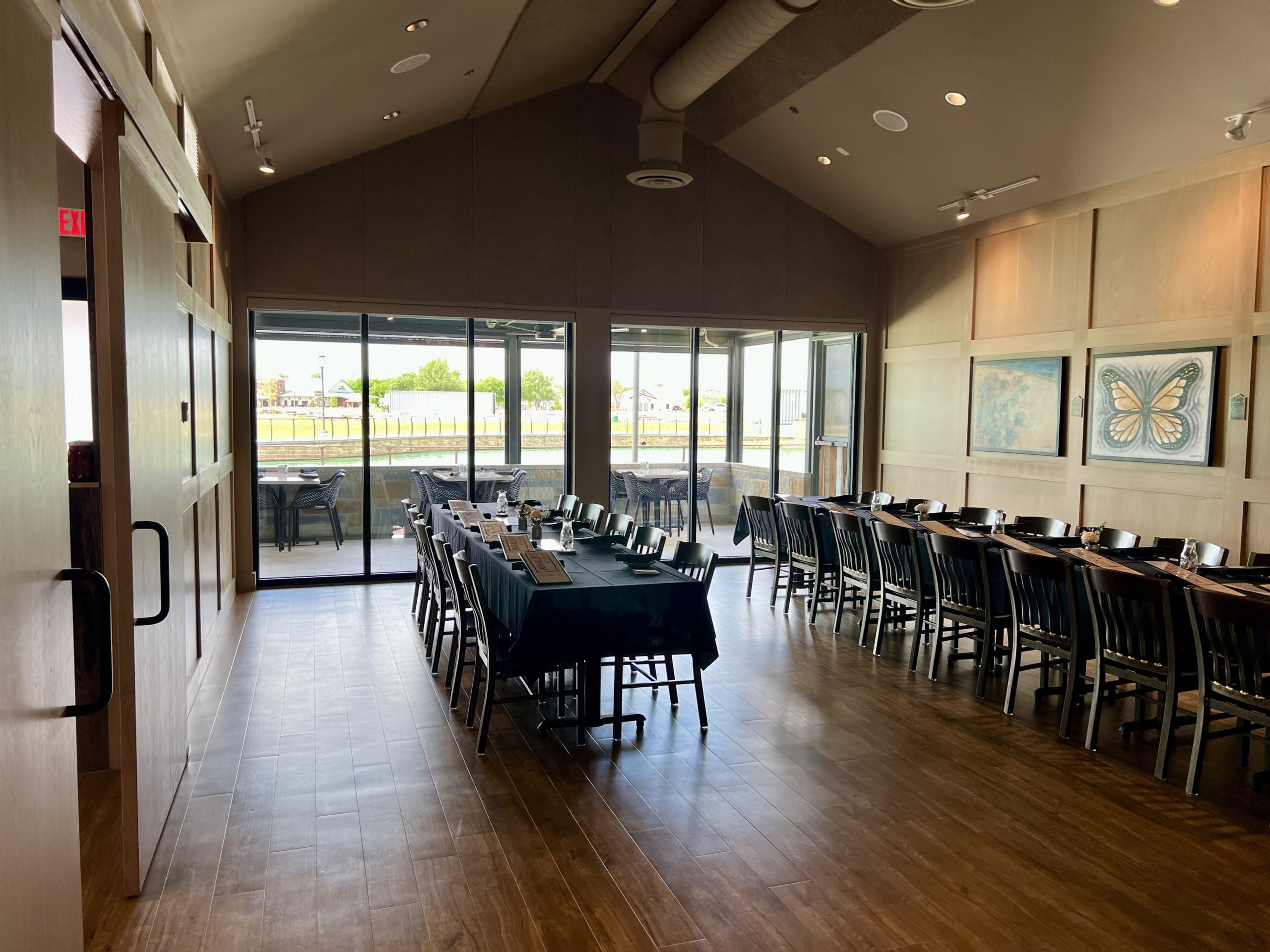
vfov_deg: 53.1
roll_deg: -0.8
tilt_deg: -4.4
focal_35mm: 26
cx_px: 635
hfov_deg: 67.3
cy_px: 476
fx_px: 954
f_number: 1.5
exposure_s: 1/120
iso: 50
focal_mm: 5.7
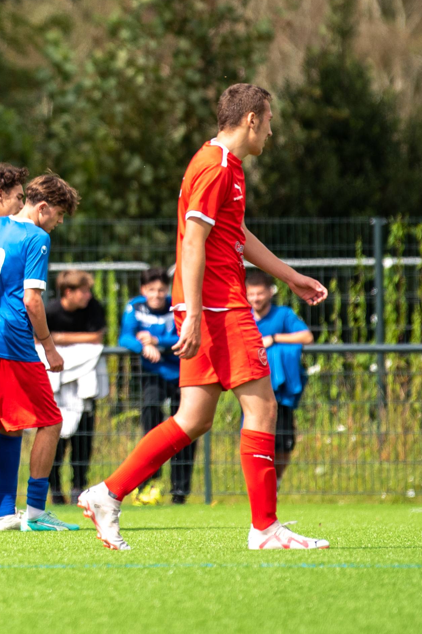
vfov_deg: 3.2
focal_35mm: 637
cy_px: 129
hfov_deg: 2.2
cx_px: -121
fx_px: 11200
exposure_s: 1/3200
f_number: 2.8
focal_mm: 200
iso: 200
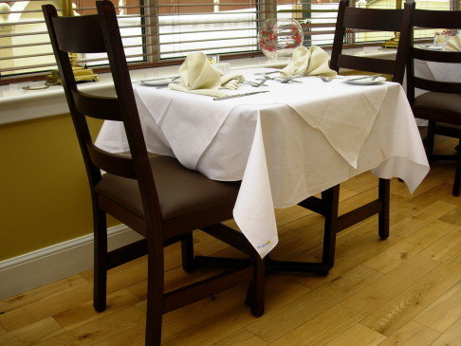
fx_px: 533
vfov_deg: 36.0
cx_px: 231
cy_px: 172
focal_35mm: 40
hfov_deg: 46.8
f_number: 2.8
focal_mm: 7.8
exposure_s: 1/95.8
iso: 64
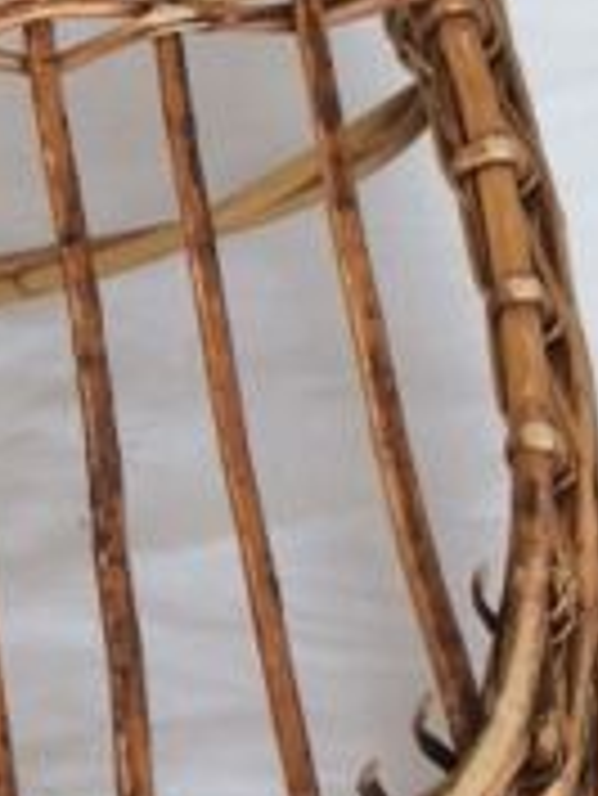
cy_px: 211
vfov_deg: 18.6
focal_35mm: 105
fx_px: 2416
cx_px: -238
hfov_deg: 13.5
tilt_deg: -56.4
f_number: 2.2
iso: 40
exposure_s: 1/50
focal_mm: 4.15
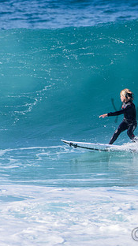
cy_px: 104
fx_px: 9525
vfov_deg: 1.5
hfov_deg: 0.8
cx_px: 192
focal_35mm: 1461
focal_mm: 500
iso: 280
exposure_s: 1/2000
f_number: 5.6
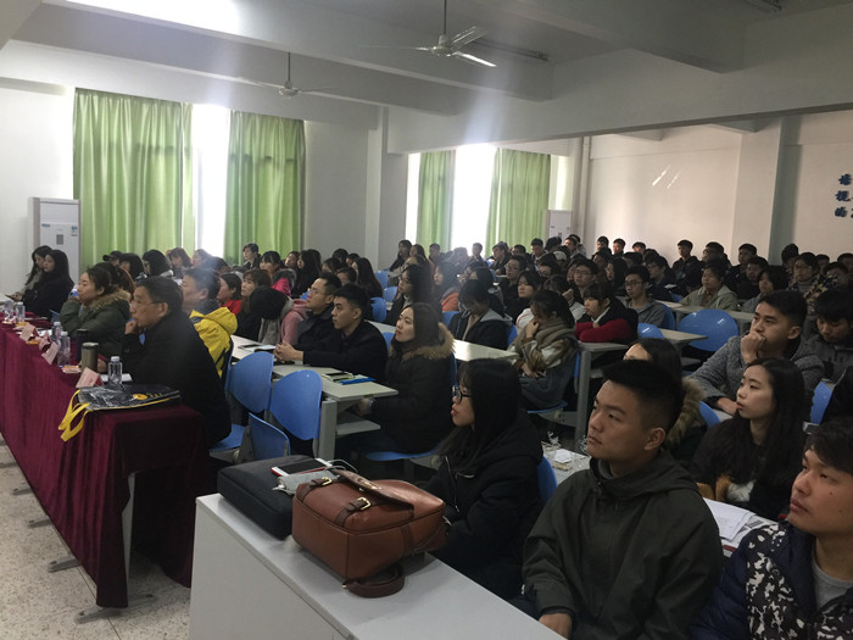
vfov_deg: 48.2
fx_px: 715
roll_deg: -3.0
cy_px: 320
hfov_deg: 61.7
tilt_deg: -6.5
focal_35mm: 29
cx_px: 426
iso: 80
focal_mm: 4.15
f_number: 2.2
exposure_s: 1/17
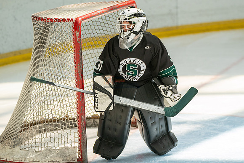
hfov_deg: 9.5
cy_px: 74
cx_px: 149
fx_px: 1462
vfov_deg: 6.4
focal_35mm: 216
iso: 1600
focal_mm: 176
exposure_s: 1/2500
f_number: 3.5
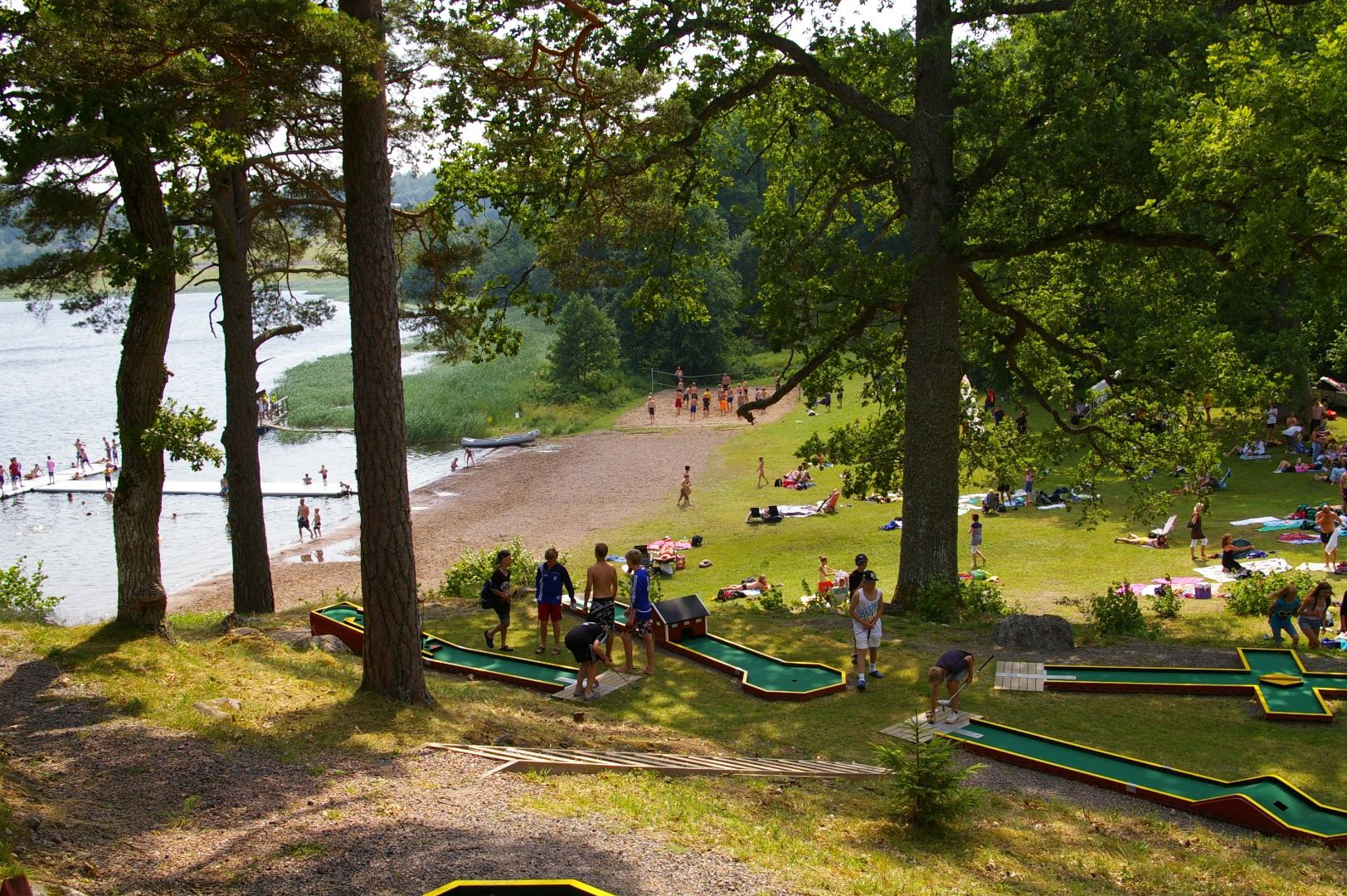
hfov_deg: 53.2
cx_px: 674
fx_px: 1346
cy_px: 448
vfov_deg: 36.8
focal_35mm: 36
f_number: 9.5
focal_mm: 24
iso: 200
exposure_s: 1/180
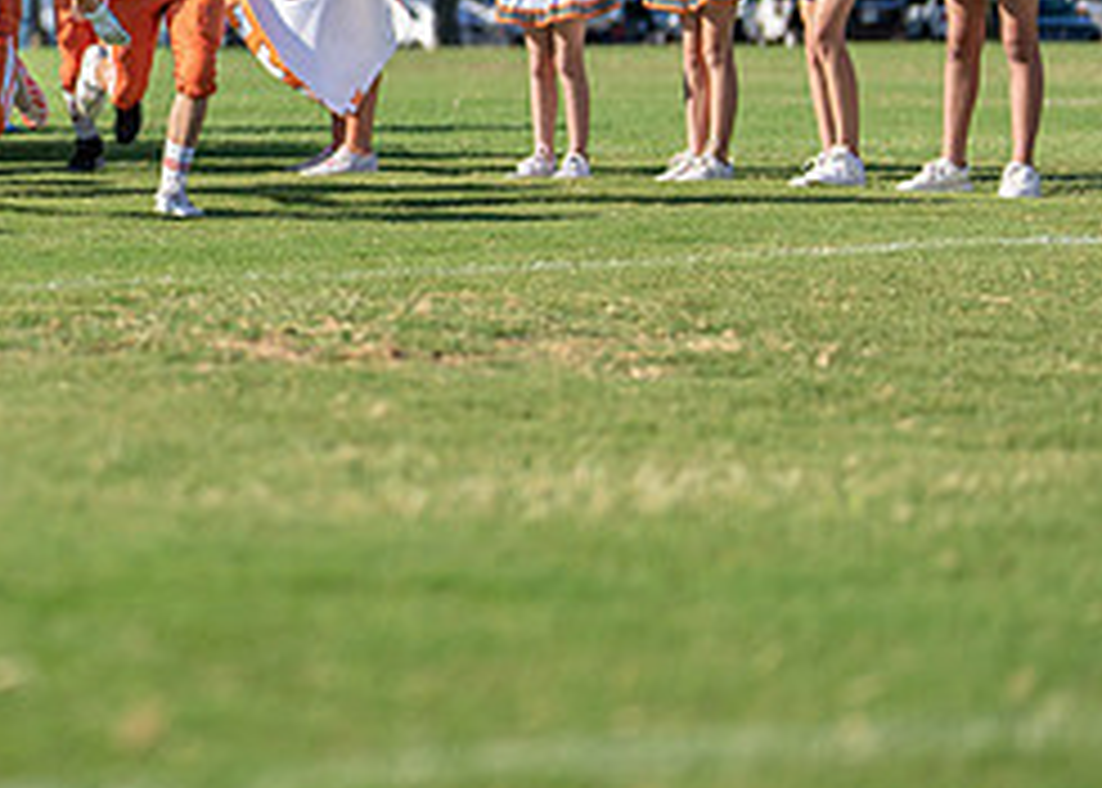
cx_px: -36
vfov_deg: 11.4
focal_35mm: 124
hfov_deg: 15.8
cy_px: -86
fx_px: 3881
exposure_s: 1/5000
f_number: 1.2
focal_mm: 50
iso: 100
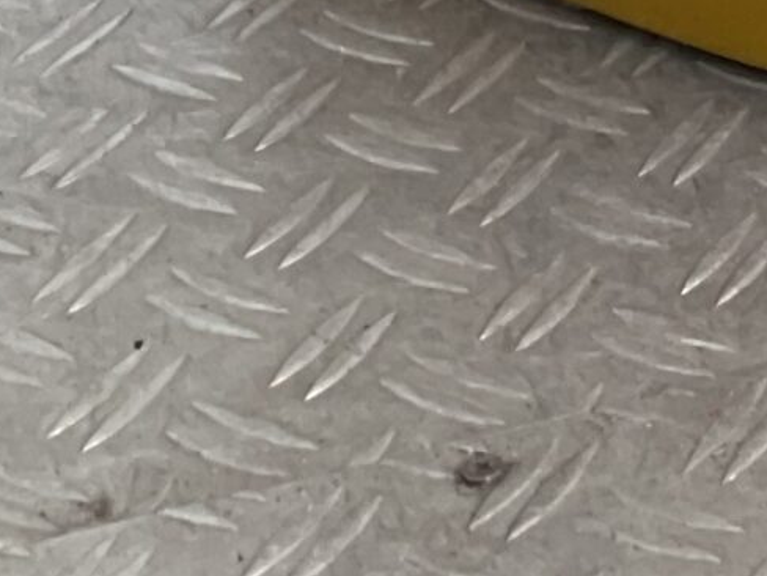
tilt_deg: -22.4
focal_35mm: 152
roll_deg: -6.2
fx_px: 3368
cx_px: 1624
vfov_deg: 8.9
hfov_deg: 11.5
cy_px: -770
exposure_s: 1/136
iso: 16
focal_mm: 3
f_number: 1.8
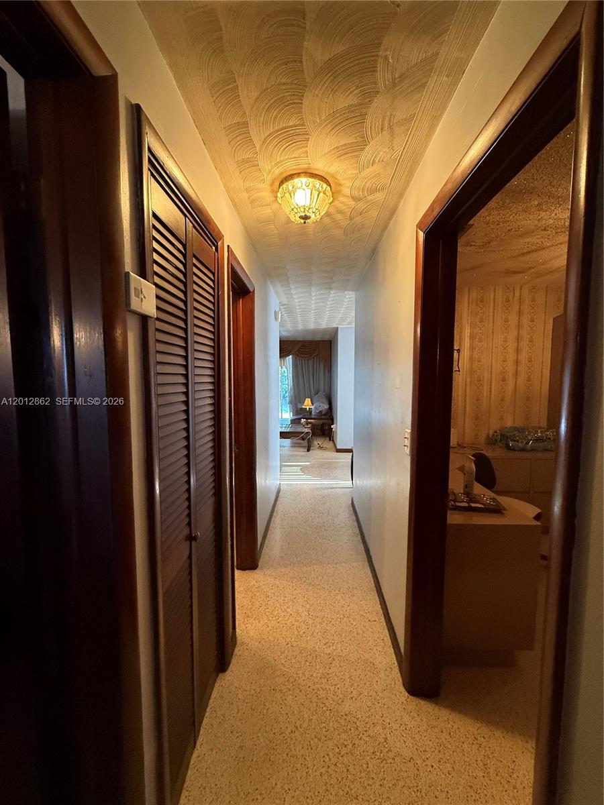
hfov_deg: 85.7
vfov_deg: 102.1
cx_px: 302
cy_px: 402
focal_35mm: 14
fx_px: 326
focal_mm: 2.22
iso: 500
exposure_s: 1/60
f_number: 2.2
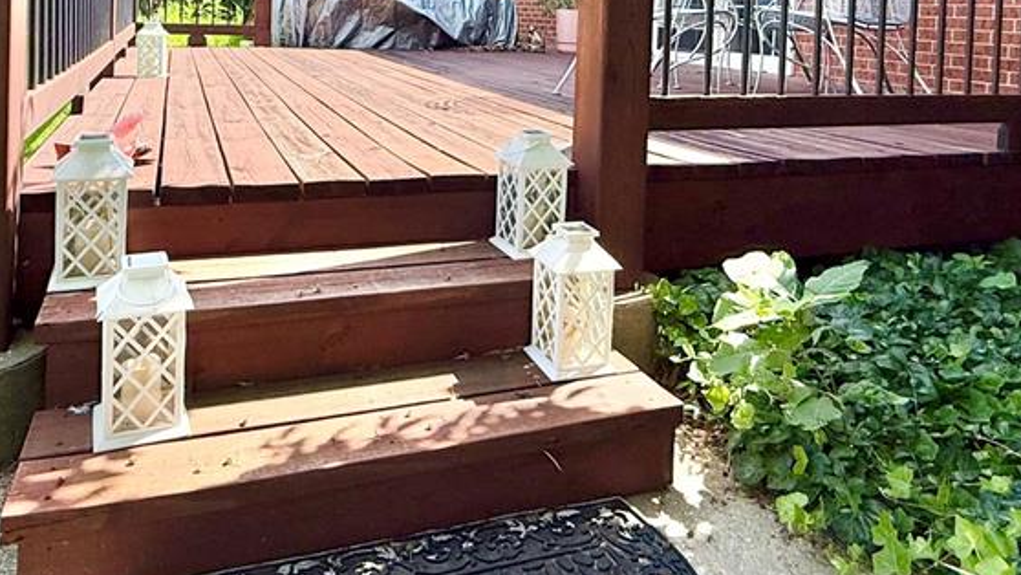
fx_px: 758
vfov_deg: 38.1
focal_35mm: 28
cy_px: 35
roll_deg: -0.6
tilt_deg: -1.4
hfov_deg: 67.8
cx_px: 465
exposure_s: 1/928
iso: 64
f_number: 2.2
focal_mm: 2.22
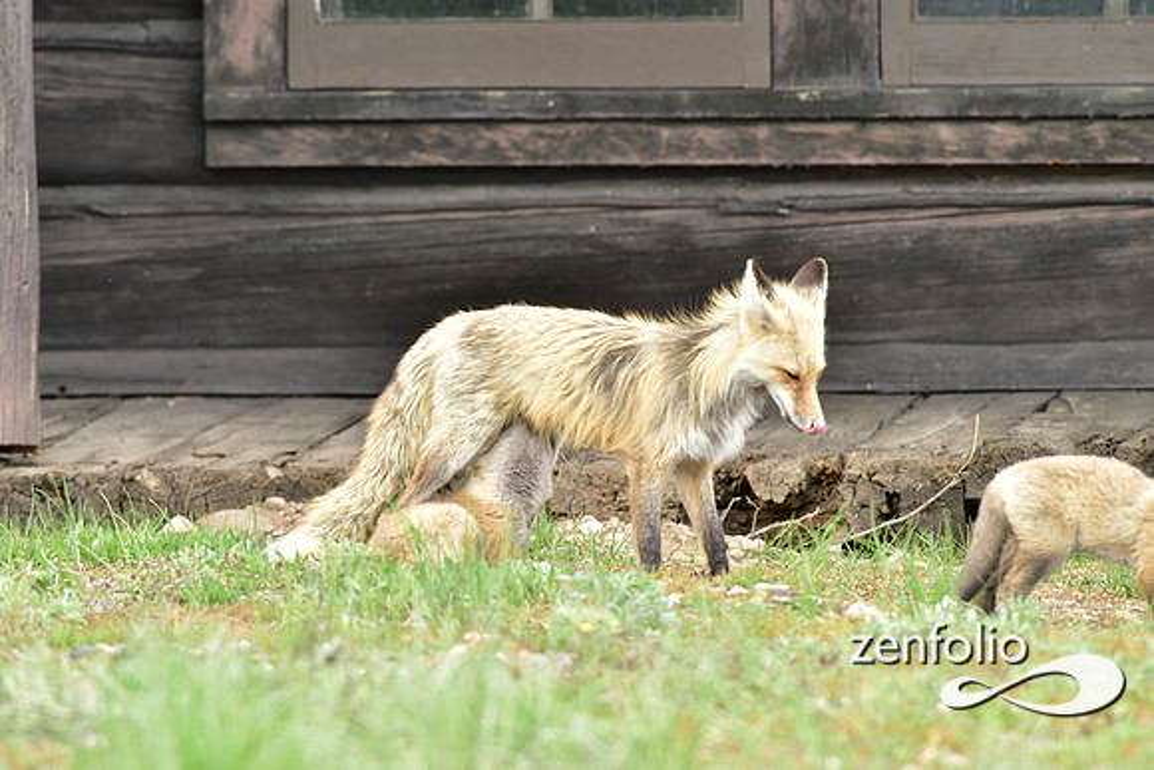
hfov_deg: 2.4
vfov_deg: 1.6
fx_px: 27252
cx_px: 577
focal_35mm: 850
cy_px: 385
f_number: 13
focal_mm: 850
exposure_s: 1/200
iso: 800
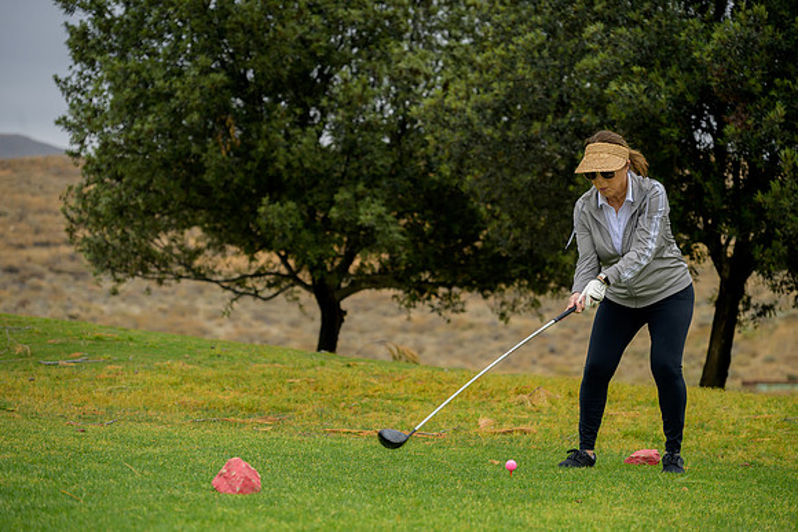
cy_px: 266
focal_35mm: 103
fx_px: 2284
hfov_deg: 19.8
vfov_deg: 13.3
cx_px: 399
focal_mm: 103
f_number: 4
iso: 800
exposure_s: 1/2500
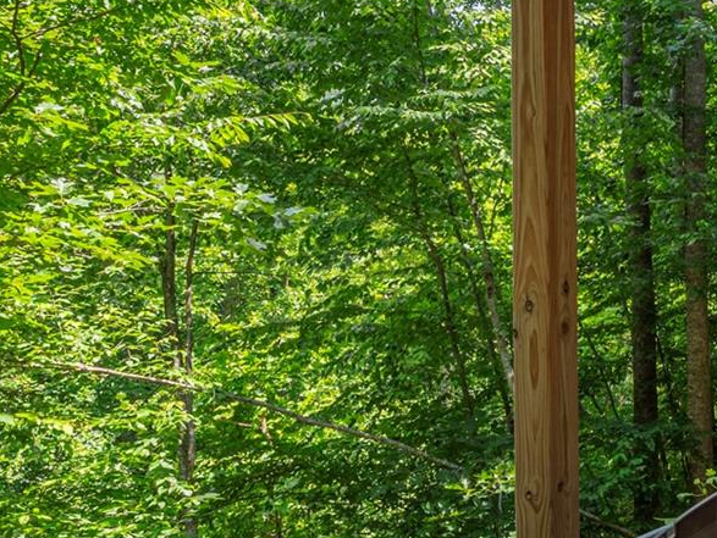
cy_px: 210
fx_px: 1181
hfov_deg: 26.0
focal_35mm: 57
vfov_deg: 25.6
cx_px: 1044
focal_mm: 17
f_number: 8
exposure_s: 1/500
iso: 320
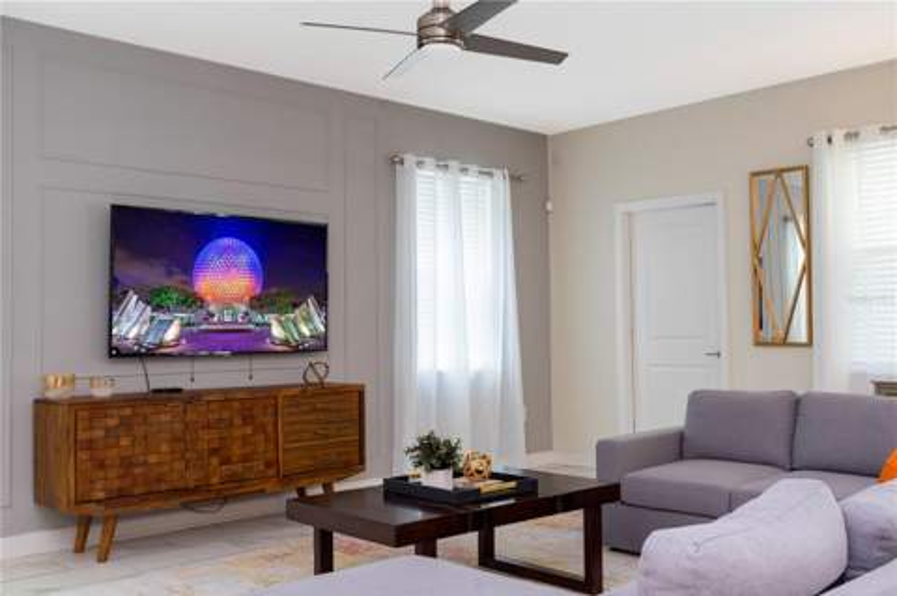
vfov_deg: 36.8
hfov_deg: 53.2
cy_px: 298
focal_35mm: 36
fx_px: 896
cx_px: 448
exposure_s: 1/15
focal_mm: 36
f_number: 11
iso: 1000
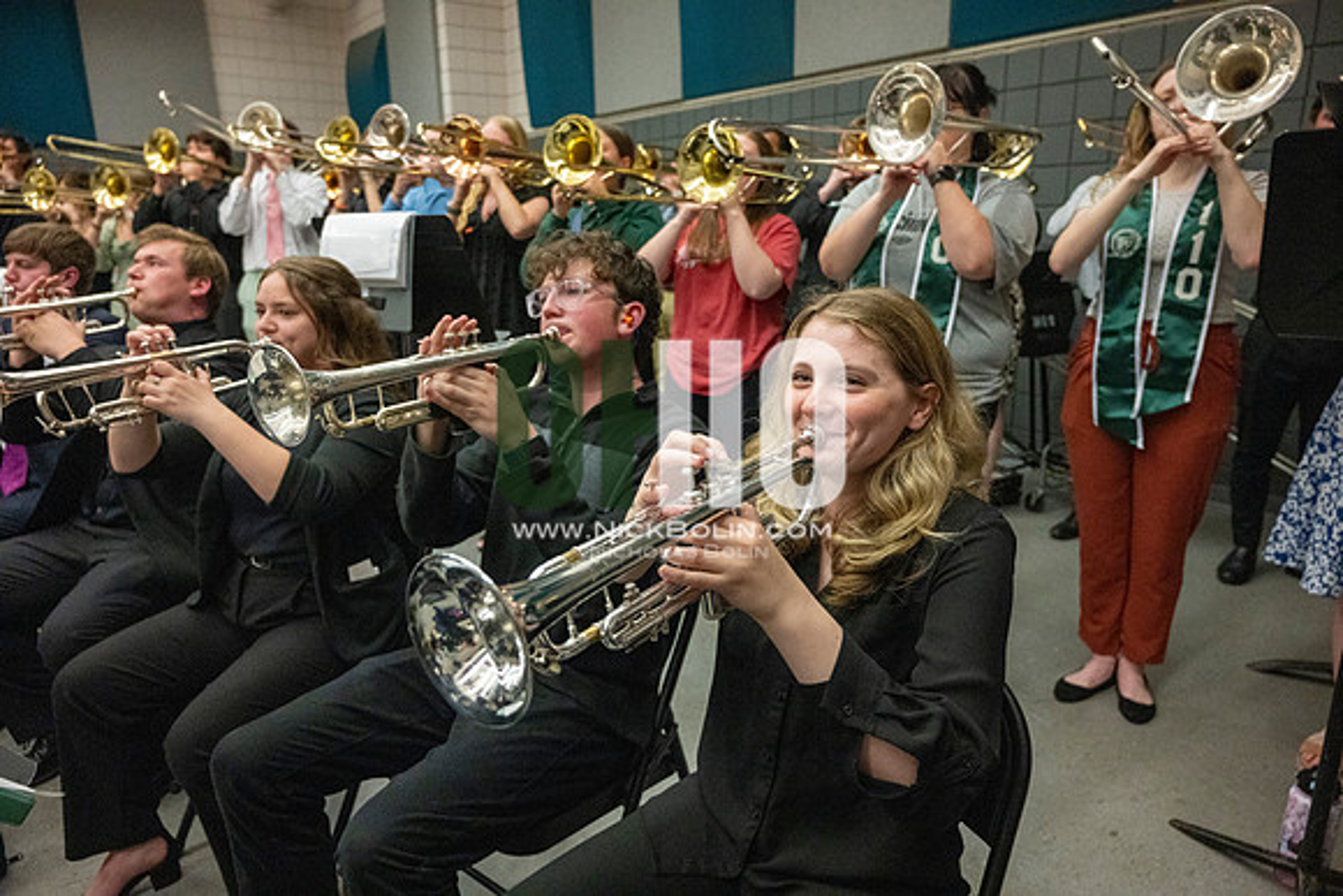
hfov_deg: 73.7
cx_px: 672
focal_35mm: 24
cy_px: 448
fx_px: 896
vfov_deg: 53.2
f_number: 4
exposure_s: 1/500
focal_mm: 24
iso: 10000
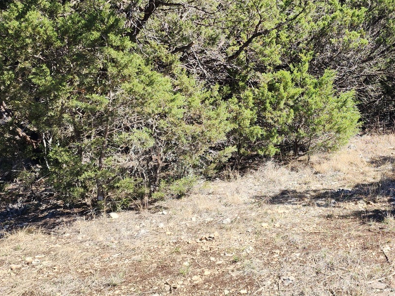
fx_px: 468
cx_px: 339
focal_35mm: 41
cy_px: 128
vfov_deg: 35.1
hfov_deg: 42.8
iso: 12
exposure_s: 1/335
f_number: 1.8
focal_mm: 6.4
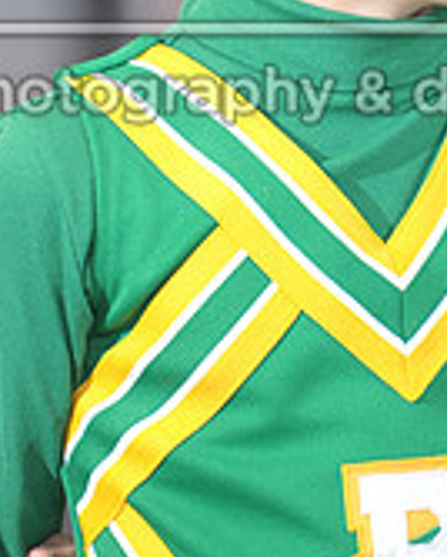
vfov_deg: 3.0
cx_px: 367
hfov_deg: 2.4
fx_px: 10746
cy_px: -67
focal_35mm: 651
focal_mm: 200
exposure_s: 1/100
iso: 500
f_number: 2.8
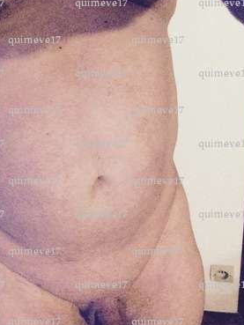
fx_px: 395
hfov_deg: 34.3
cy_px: 139
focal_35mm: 42
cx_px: 108
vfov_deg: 44.7
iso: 1000
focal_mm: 2.15
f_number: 2.4
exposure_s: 1/17
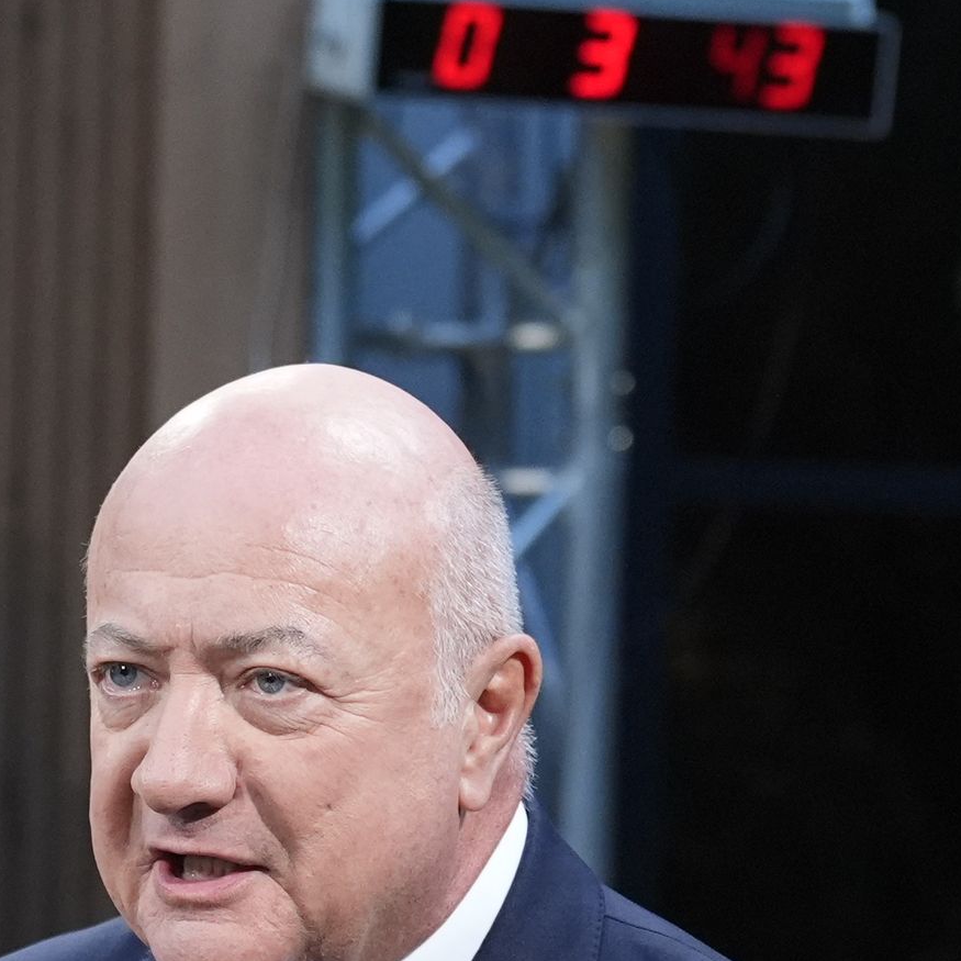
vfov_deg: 7.2
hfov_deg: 7.2
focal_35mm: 241
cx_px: -98
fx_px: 7570
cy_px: 1233
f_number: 3.2
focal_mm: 62
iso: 2500
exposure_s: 1/400
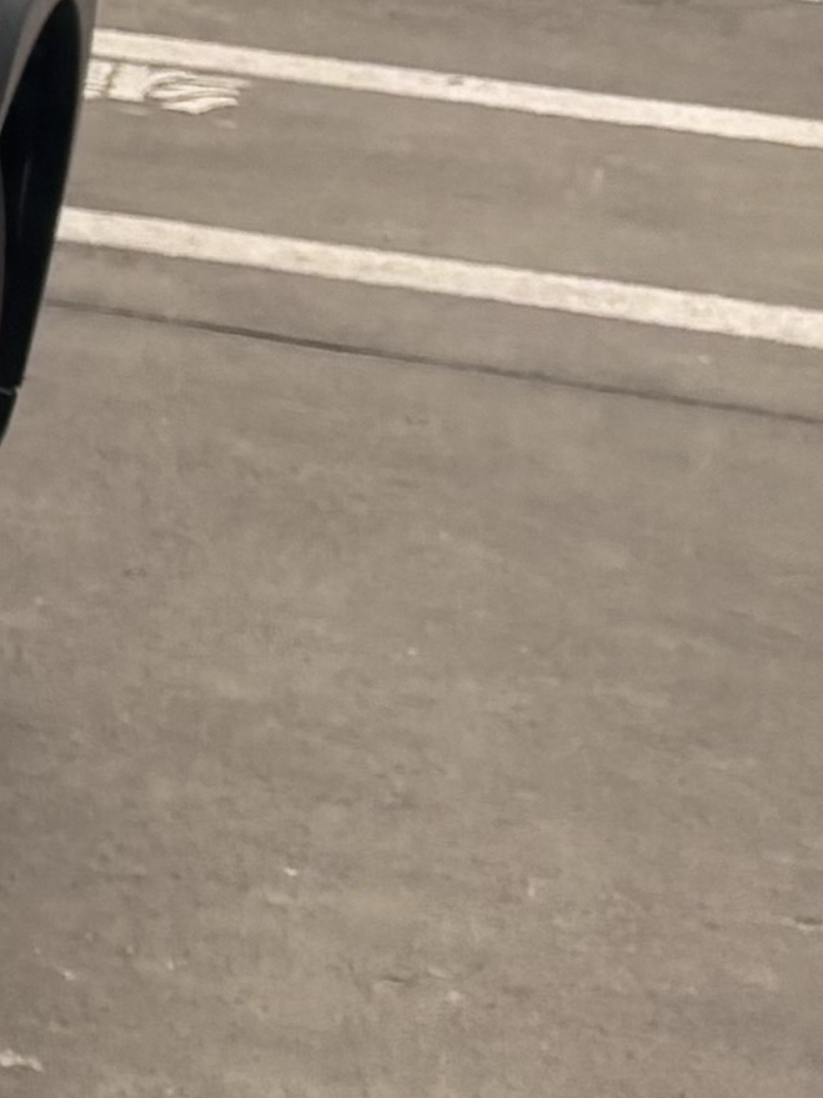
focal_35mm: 169
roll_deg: -2.1
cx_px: -2500
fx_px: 5359
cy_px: 314
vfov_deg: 11.7
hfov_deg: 6.8
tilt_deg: -15.5
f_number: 1.6
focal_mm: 5.96
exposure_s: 1/419
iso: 50
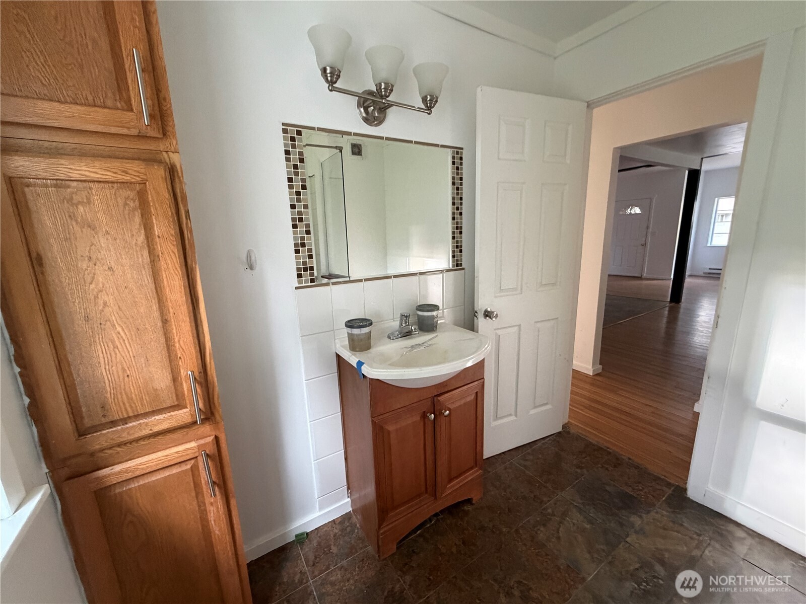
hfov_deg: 102.1
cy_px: 302
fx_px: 326
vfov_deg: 85.7
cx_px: 403
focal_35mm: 14
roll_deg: +3.3
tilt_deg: -11.7
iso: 500
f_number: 2.2
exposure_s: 1/60
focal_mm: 2.22
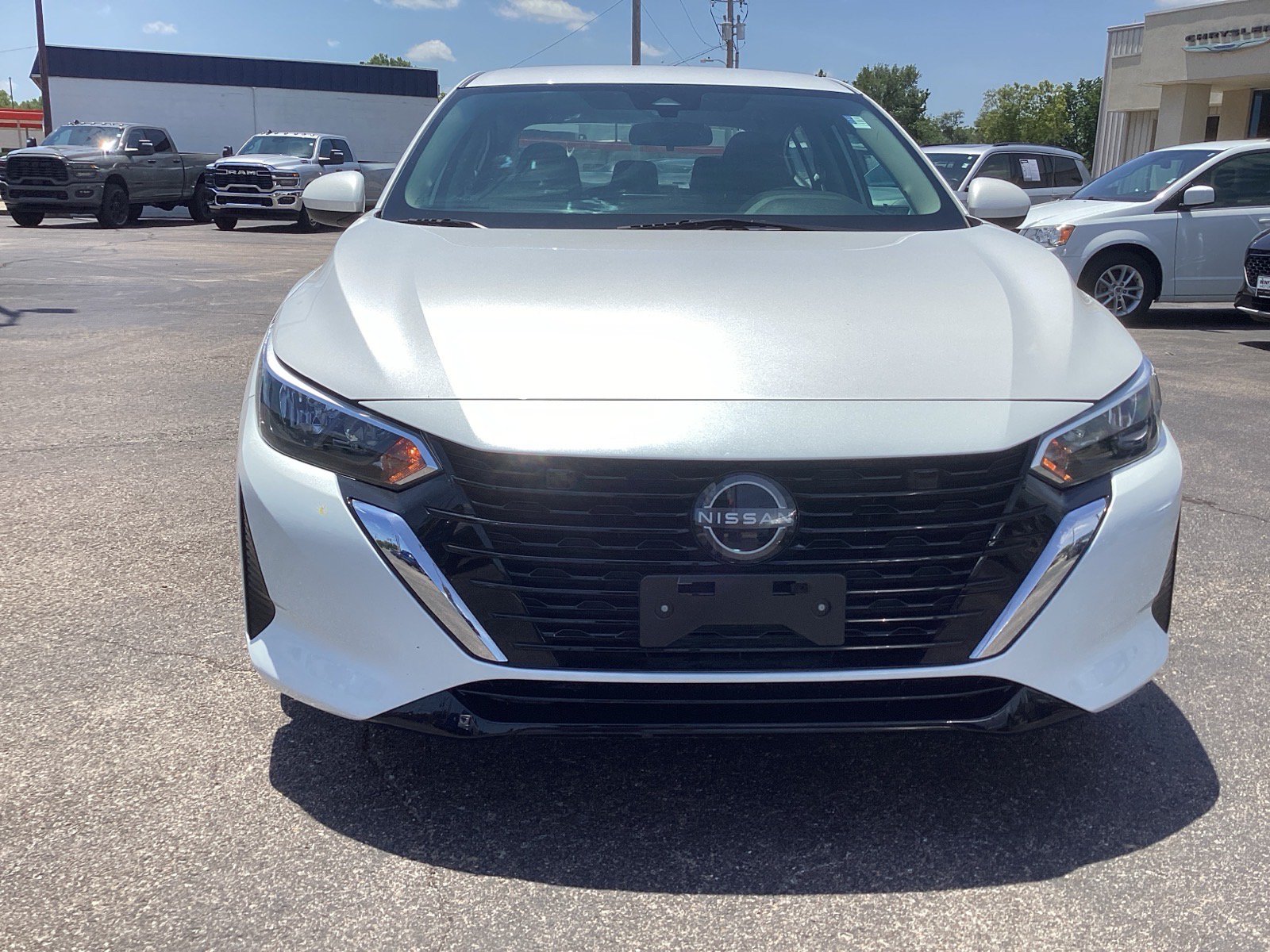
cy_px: 476
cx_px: 635
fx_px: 1137
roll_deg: -2.1
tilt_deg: -14.2
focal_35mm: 31
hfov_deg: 58.4
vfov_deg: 45.4
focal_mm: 3.3
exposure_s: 1/1852
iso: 25
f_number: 2.4
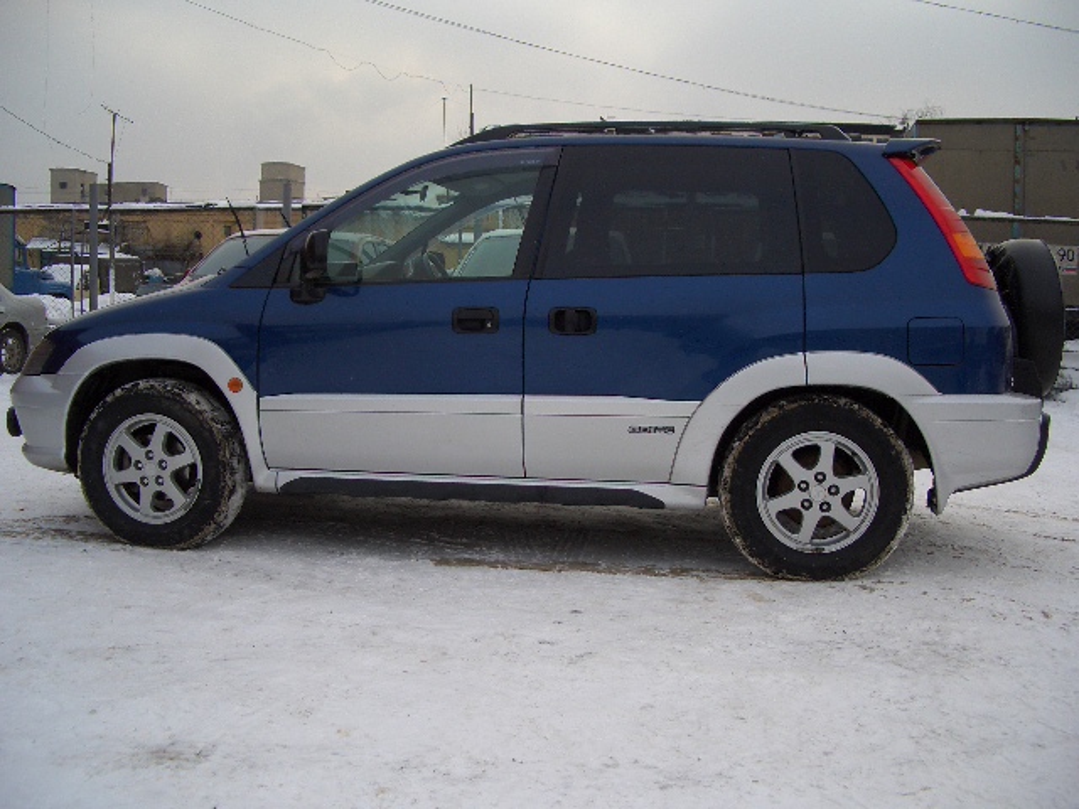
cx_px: 540
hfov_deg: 52.6
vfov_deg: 40.7
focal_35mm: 35
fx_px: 1091
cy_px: 404
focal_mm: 5.8
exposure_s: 1/250
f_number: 2.6
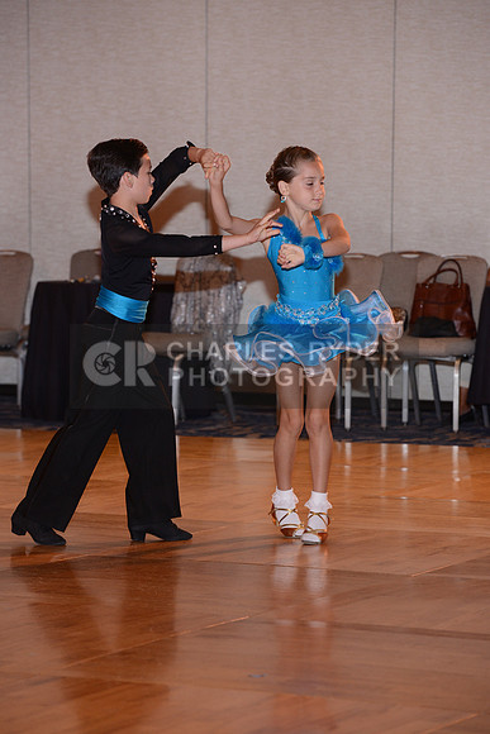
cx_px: 245
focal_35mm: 155
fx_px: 3162
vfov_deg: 13.2
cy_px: 367
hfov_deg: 8.9
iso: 1000
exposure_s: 1/250
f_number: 5.6
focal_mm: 155
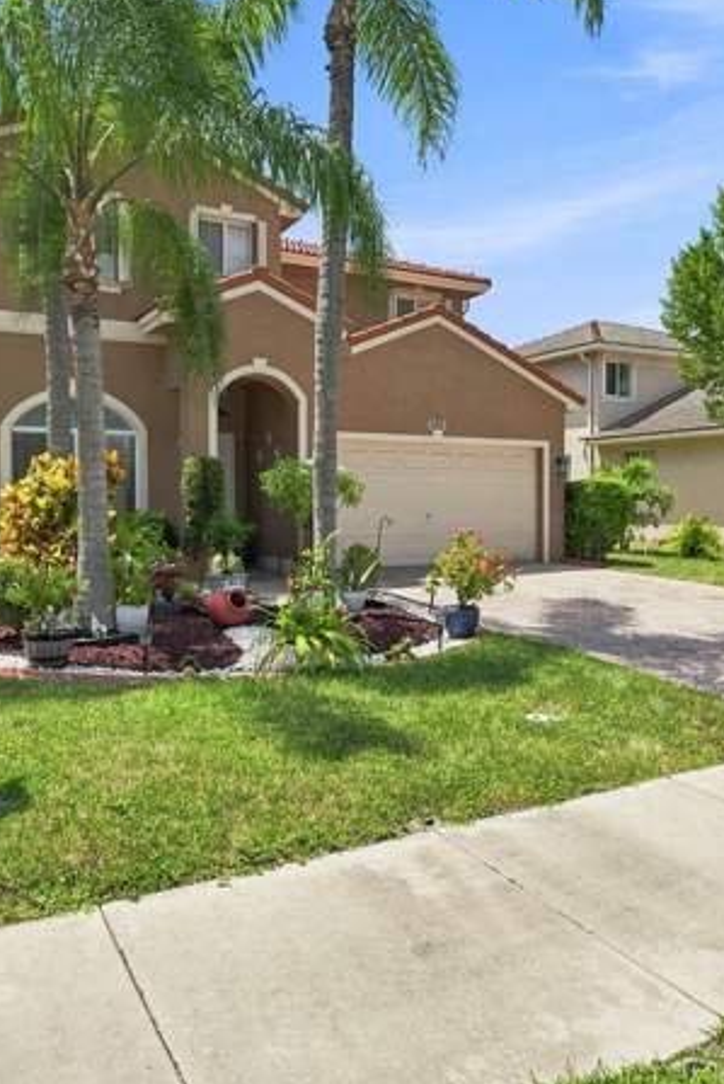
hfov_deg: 51.1
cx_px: 310
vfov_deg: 71.4
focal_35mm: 25
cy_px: 495
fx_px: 754
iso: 100
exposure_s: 1/400
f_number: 9
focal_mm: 14
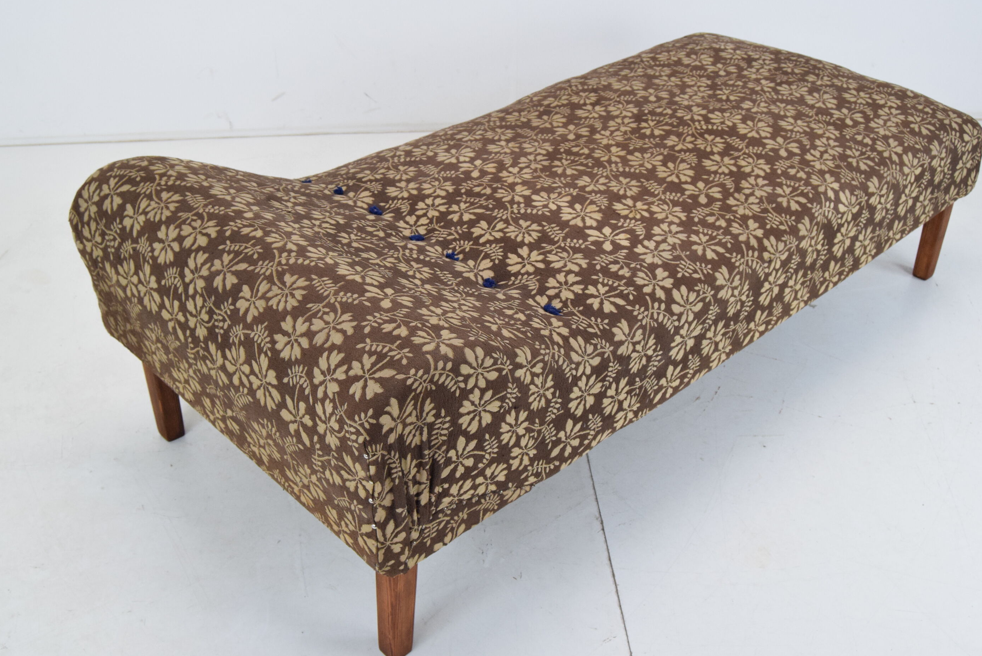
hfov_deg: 49.5
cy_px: 325
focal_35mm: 39
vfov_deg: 34.3
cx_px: 491
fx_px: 1065
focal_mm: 24
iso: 1600
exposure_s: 1/160
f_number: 6.3
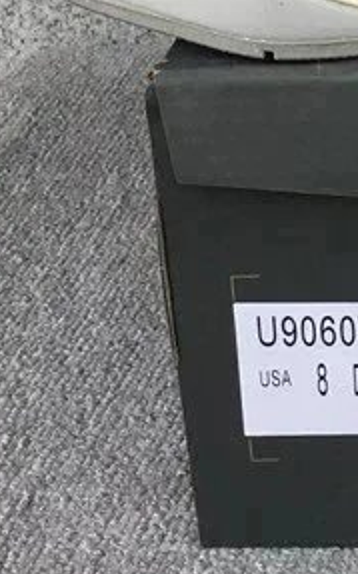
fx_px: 1610
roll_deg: -0.4
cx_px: 682
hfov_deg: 11.6
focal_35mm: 103
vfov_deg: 19.5
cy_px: -33
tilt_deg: -20.3
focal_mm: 3.3
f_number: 2.4
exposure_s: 1/100
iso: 40
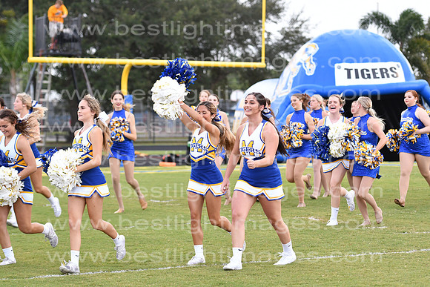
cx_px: 215
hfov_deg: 15.2
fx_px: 1613
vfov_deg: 10.2
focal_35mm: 135
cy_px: 144
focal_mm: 90
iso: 800
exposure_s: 1/640
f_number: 3.2
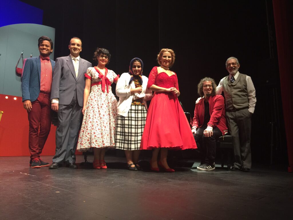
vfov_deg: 48.2
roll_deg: -1.6
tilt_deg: +9.5
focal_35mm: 29
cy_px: 110
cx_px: 146
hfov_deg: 61.7
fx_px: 245
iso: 80
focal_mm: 4.15
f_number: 2.2
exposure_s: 1/17
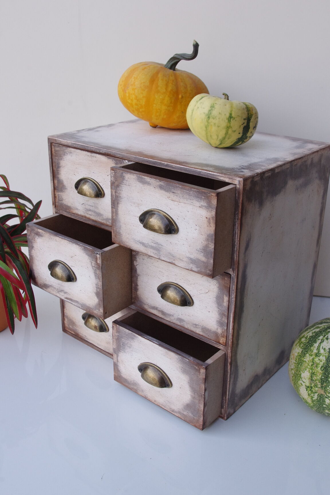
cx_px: 165
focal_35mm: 39
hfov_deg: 34.2
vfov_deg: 49.6
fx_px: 536
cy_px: 248
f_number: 8
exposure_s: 1/200
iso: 800
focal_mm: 26.25
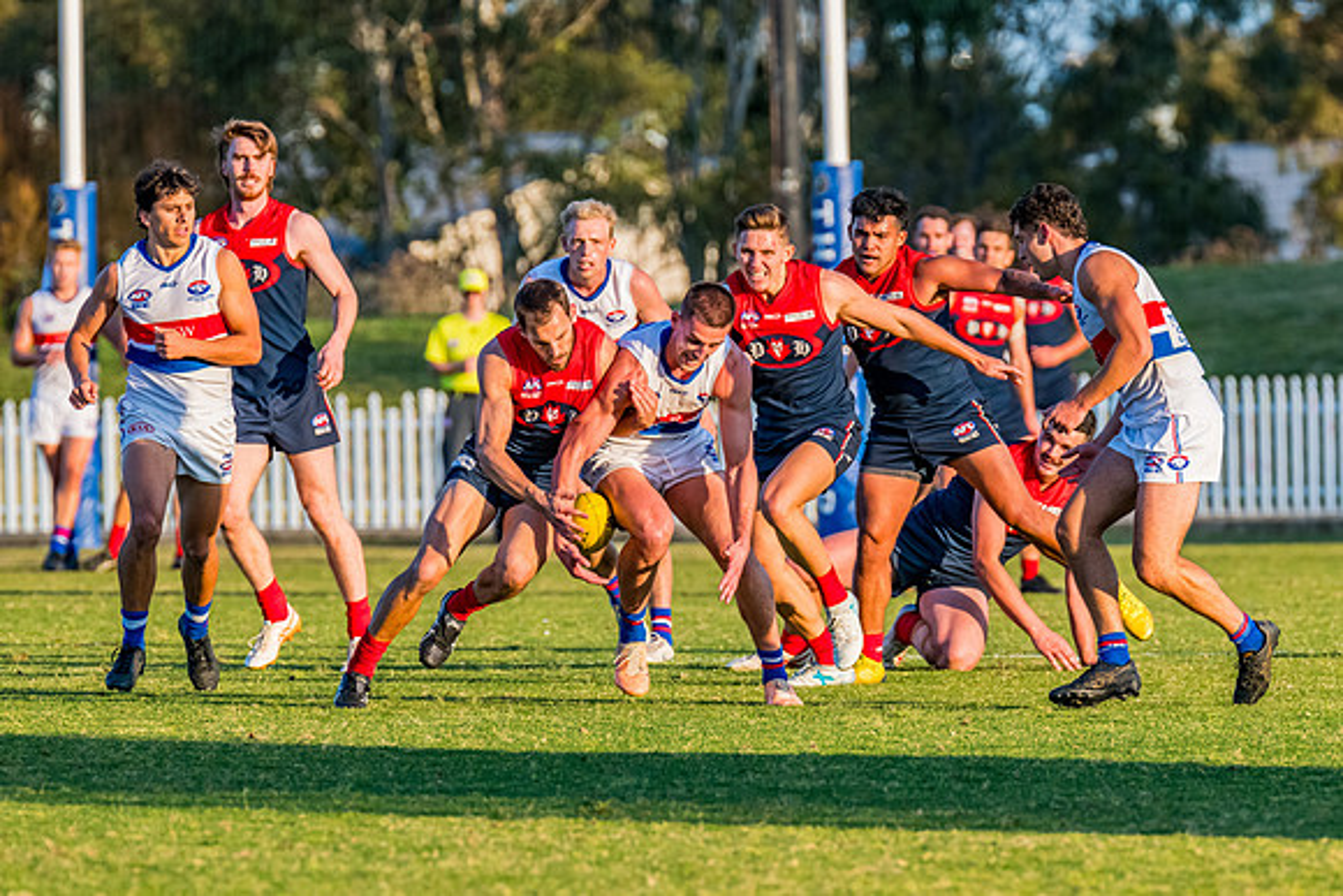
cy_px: 394
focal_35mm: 476
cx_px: 723
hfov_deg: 4.3
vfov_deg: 2.9
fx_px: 17760
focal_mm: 360
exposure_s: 1/1600
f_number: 6.3
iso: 800
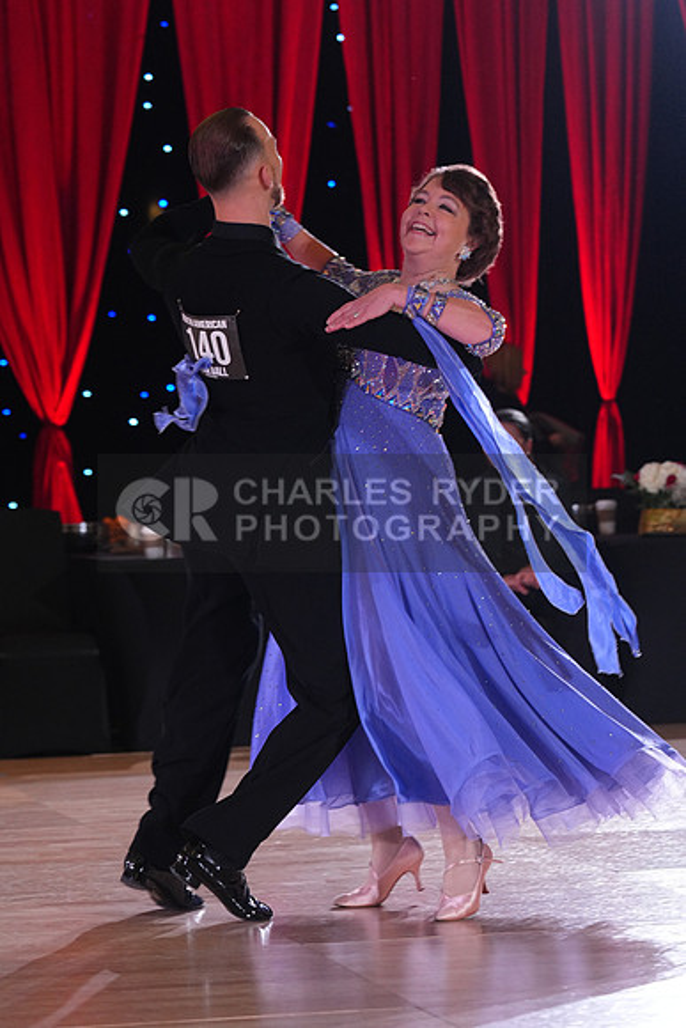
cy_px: 514
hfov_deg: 11.6
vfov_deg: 17.3
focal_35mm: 118
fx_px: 3371
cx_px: 343
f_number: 4.5
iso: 2500
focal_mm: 118
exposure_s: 1/250
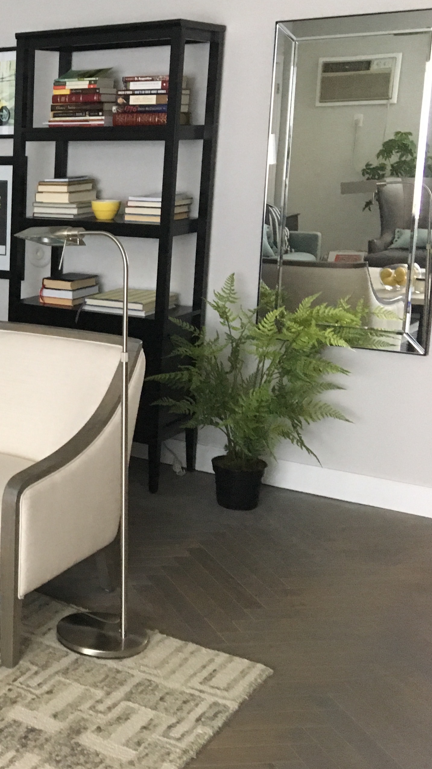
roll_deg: +1.0
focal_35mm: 50
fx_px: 1018
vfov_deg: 41.3
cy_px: 342
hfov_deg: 21.3
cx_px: -154
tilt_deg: -9.9
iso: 200
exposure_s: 1/15
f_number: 2.2
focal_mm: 4.15
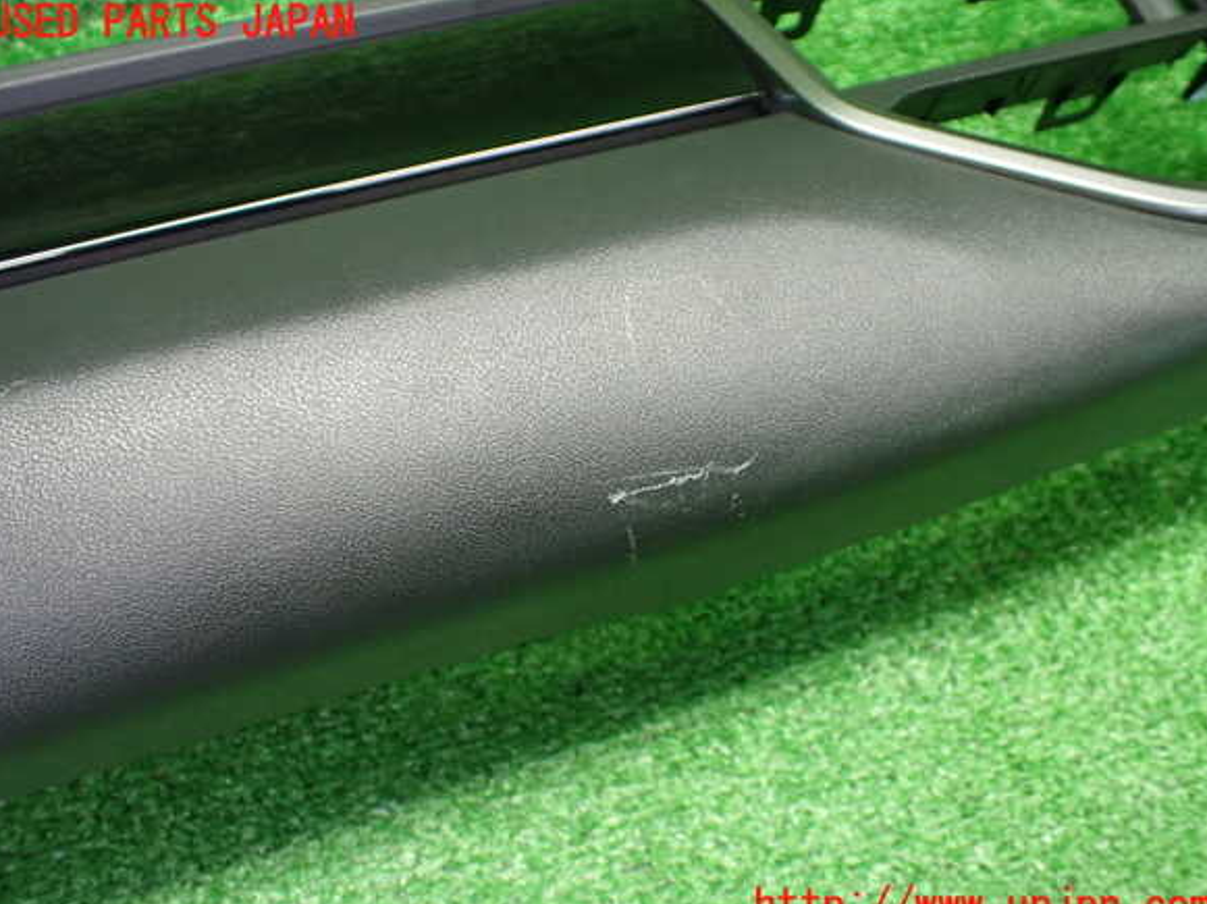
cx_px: 600
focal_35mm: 31
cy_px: 466
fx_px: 1080
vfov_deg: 45.4
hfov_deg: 58.4
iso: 800
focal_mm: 5.4
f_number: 2.3
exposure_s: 1/60
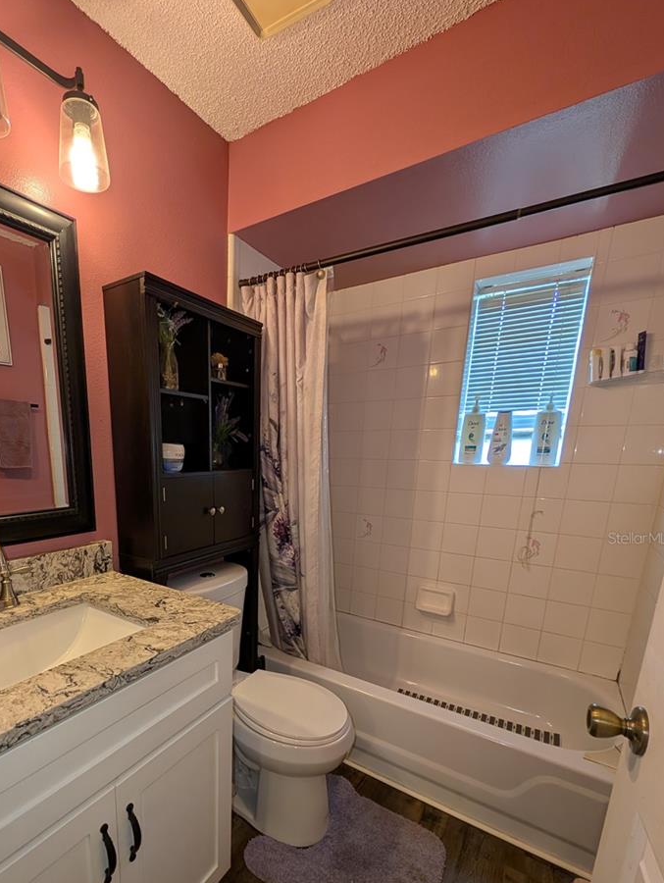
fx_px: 408
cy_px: 538
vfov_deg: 93.0
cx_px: 235
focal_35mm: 16
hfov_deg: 76.3
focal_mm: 2.23
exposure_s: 1/60
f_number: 1.95
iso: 49
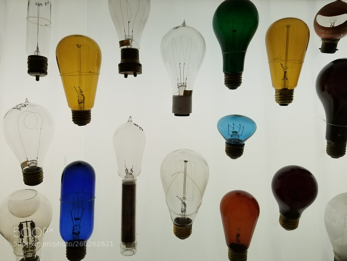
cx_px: 174
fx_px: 261
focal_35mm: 26
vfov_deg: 53.1
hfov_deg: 67.3
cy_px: 130
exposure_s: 1/40
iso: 160
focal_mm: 4.25
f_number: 1.7
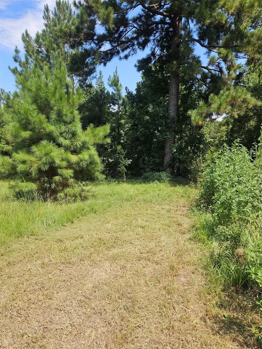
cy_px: 174
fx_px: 232
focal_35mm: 23
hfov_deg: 58.9
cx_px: 131
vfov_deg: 73.9
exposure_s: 1/834
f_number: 1.8
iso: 25
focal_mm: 5.4
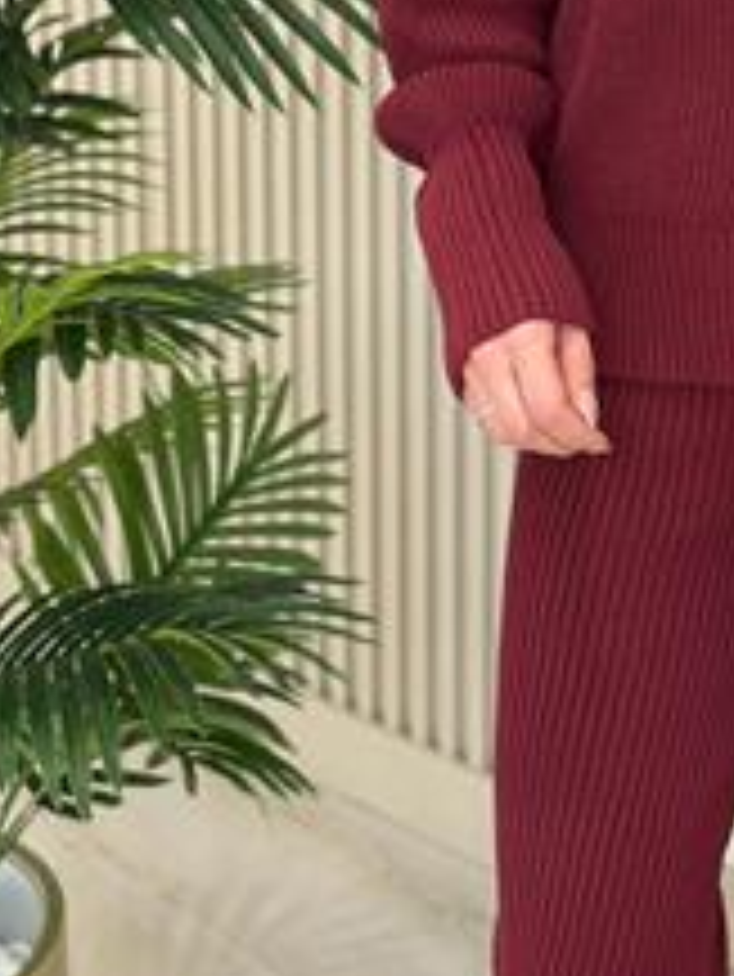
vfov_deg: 16.1
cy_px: -133
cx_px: 860
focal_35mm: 118
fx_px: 3333
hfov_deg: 12.3
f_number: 1.78
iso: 80
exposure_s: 1/141
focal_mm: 6.86
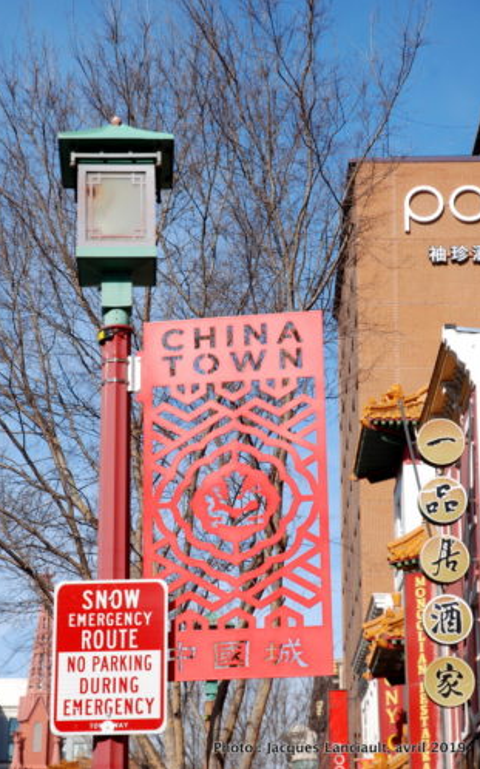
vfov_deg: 25.8
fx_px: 1675
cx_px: 226
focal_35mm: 80
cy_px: 384
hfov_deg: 16.3
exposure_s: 1/200
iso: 100
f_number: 7.1
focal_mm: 52
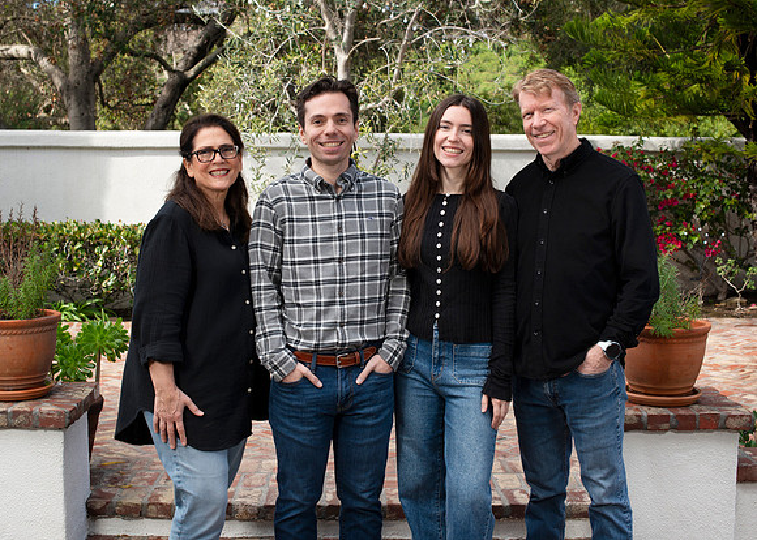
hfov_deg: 36.6
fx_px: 1144
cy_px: 266
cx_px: 345
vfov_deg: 26.6
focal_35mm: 53
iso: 200
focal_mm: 50
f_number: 6.3
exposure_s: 1/200
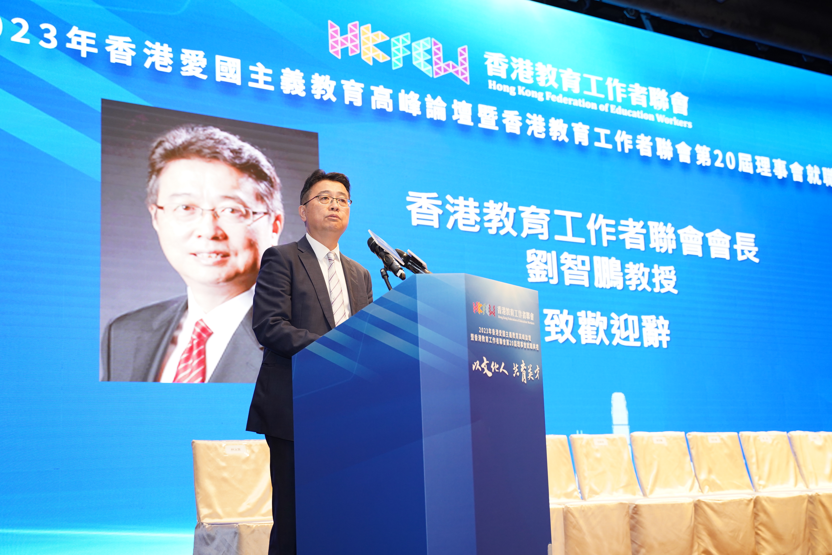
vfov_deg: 28.6
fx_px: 1086
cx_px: 416
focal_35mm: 47
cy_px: 278
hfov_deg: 41.9
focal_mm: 47
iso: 1600
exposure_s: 1/125
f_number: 3.2
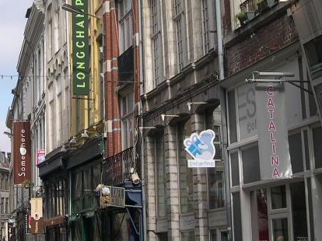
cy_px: 12
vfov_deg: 15.5
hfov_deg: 20.7
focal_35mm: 94
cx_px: 84
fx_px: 874
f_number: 7.6
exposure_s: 1/143
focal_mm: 8
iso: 100
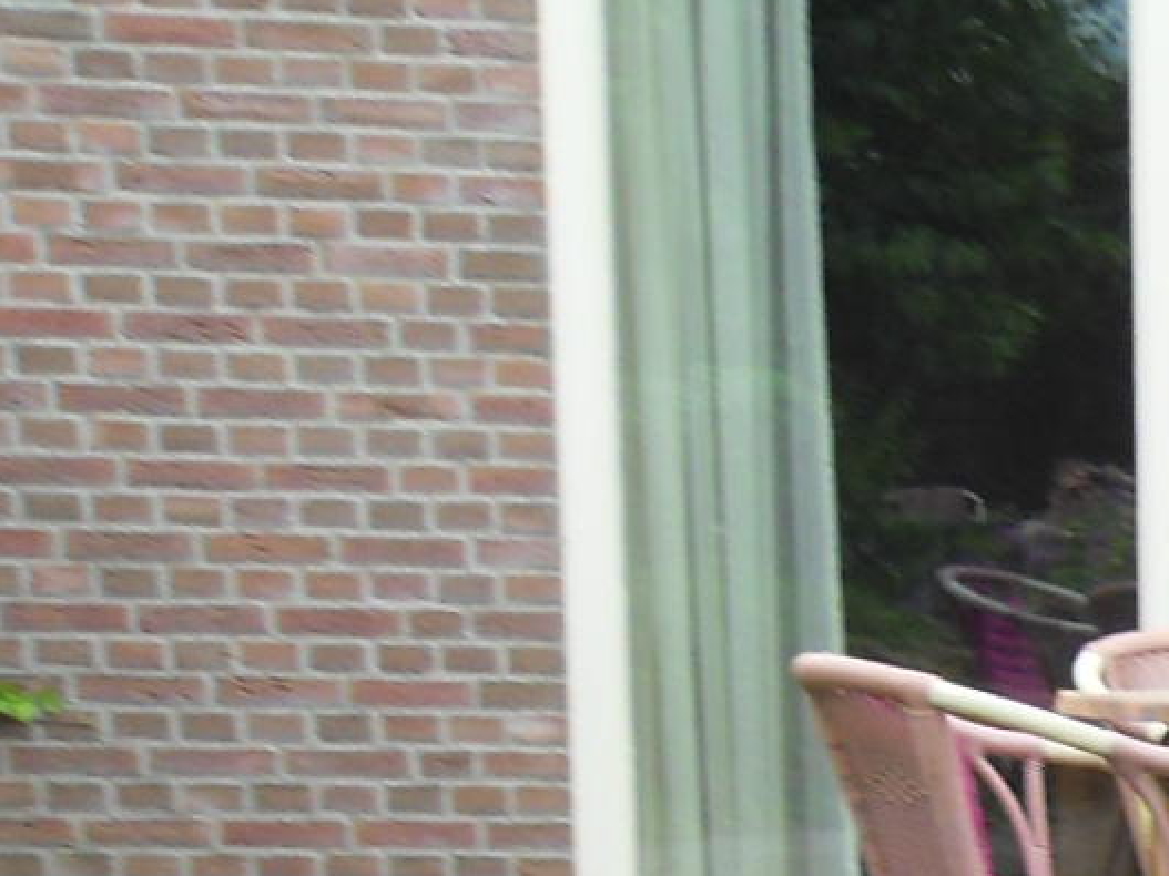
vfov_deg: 10.4
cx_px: 2198
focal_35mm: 136
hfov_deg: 12.9
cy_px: 1430
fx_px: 4592
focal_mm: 6.3
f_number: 3.5
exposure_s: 1/180
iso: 80
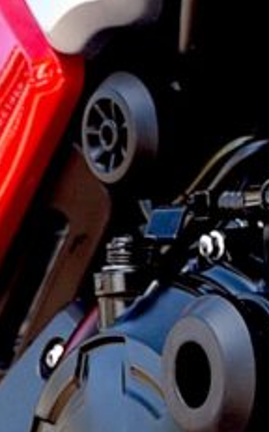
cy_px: -151
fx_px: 8226
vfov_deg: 3.0
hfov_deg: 1.9
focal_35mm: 700
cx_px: 801
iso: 100
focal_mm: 62
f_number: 4
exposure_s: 1/60
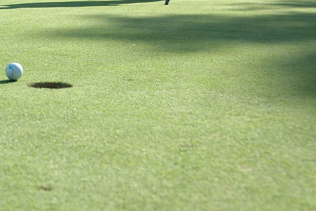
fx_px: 746
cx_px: -14
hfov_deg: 22.8
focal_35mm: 85
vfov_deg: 15.9
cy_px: 32
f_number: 3.8
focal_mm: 20
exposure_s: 1/1600
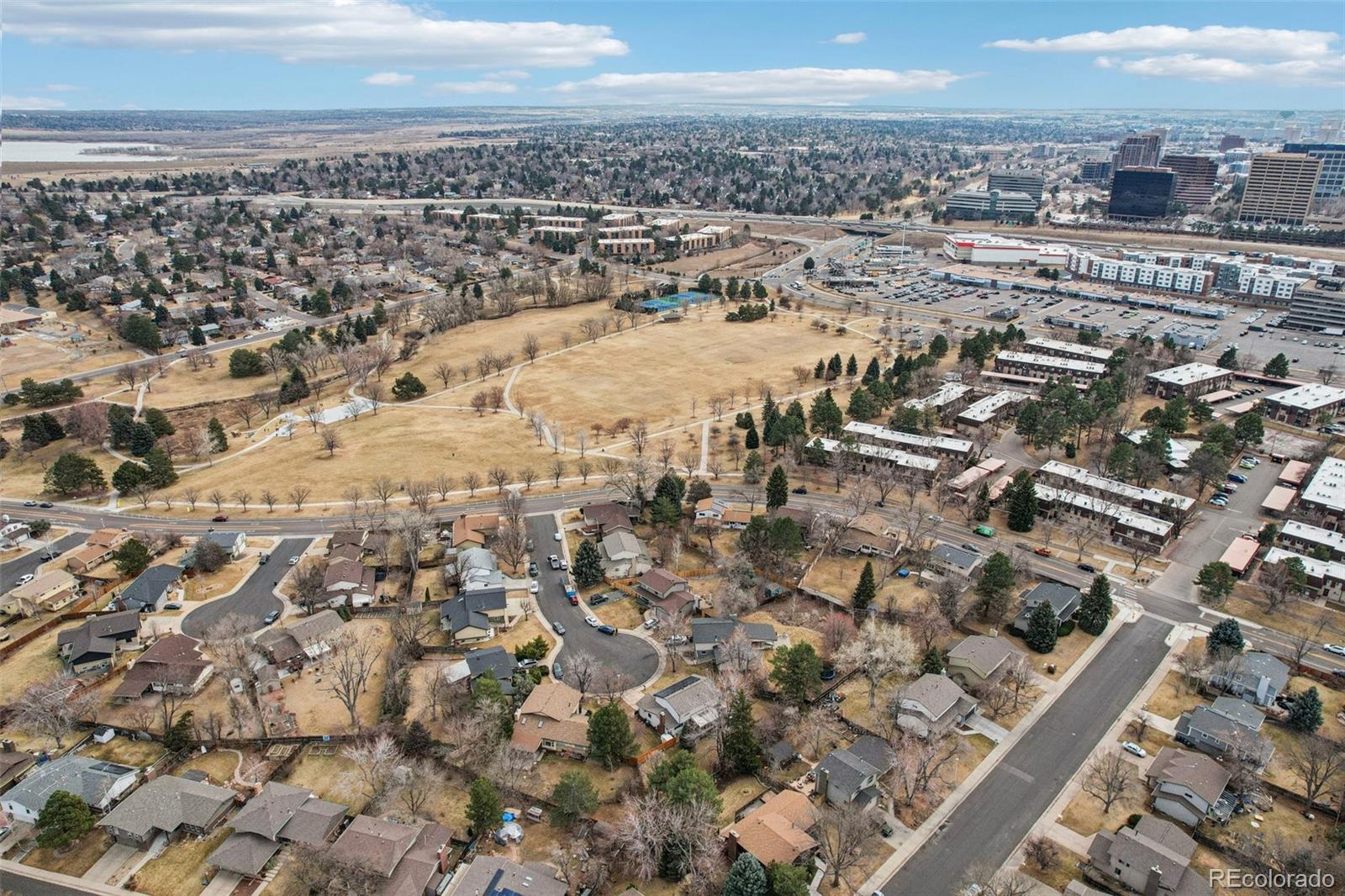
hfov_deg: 78.6
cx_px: 672
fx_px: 822
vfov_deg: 57.2
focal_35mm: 22
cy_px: 448
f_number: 2.8
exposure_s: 1/1600
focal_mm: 8.4
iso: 160
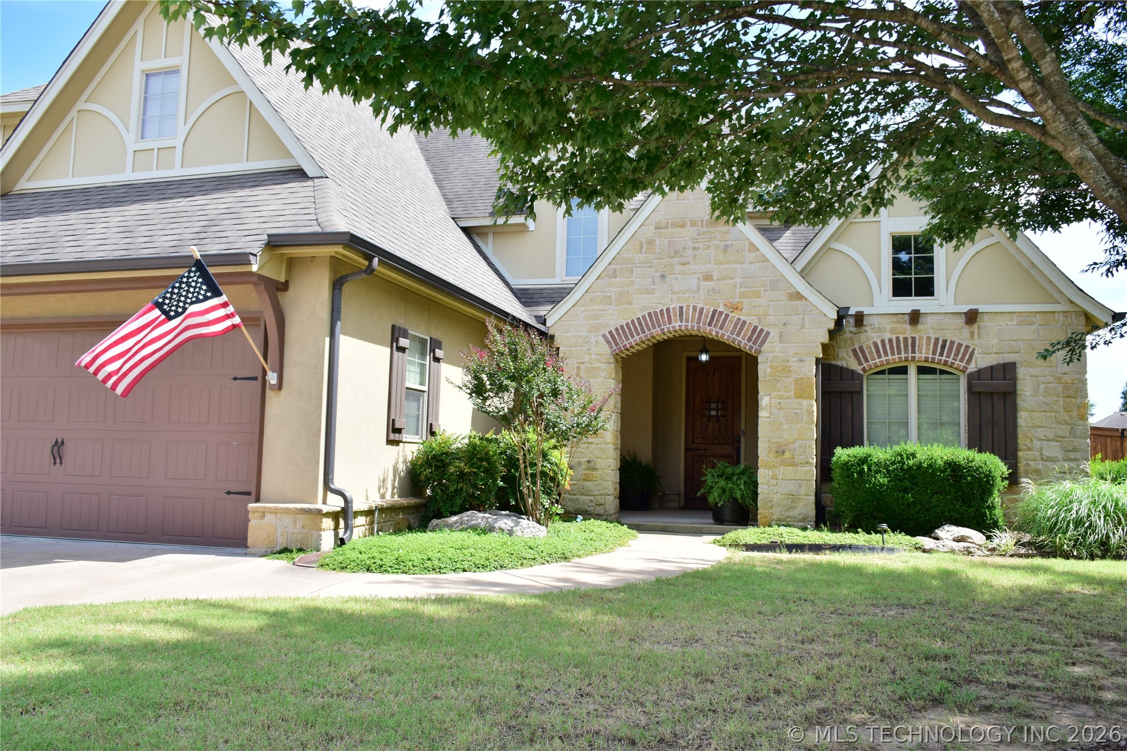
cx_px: 564
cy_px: 376
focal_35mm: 27
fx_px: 845
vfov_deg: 47.9
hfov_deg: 67.4
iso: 125
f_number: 8
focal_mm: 18
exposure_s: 1/180
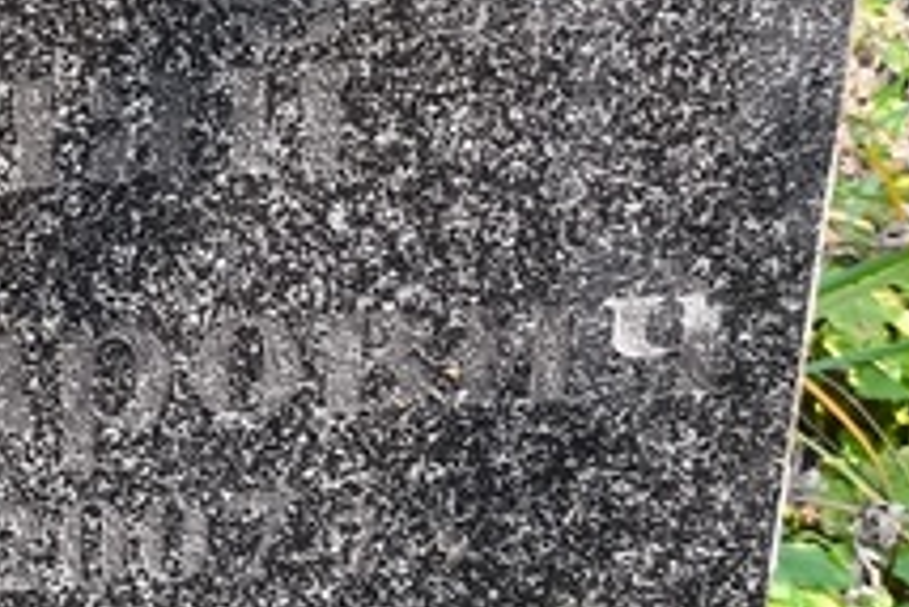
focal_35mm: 97
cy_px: 127
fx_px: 2451
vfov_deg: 14.1
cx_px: -151
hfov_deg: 19.9
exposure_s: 1/120
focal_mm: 4.71
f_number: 1.7
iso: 100
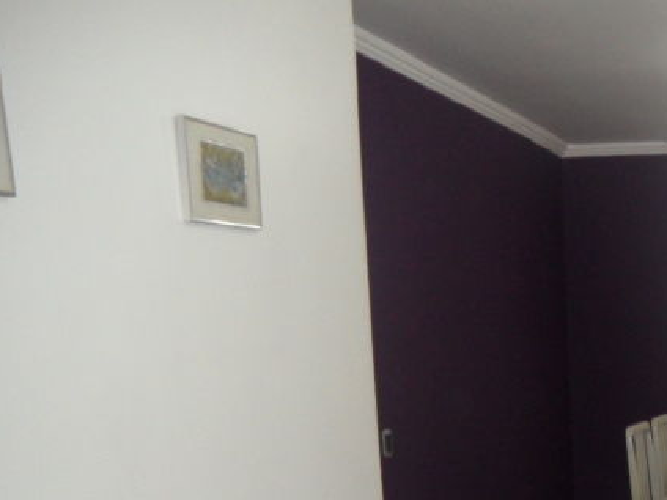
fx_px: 1118
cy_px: 527
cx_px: 801
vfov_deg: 23.9
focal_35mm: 58
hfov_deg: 28.8
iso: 160
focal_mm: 4.1
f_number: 2.9
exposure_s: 1/30
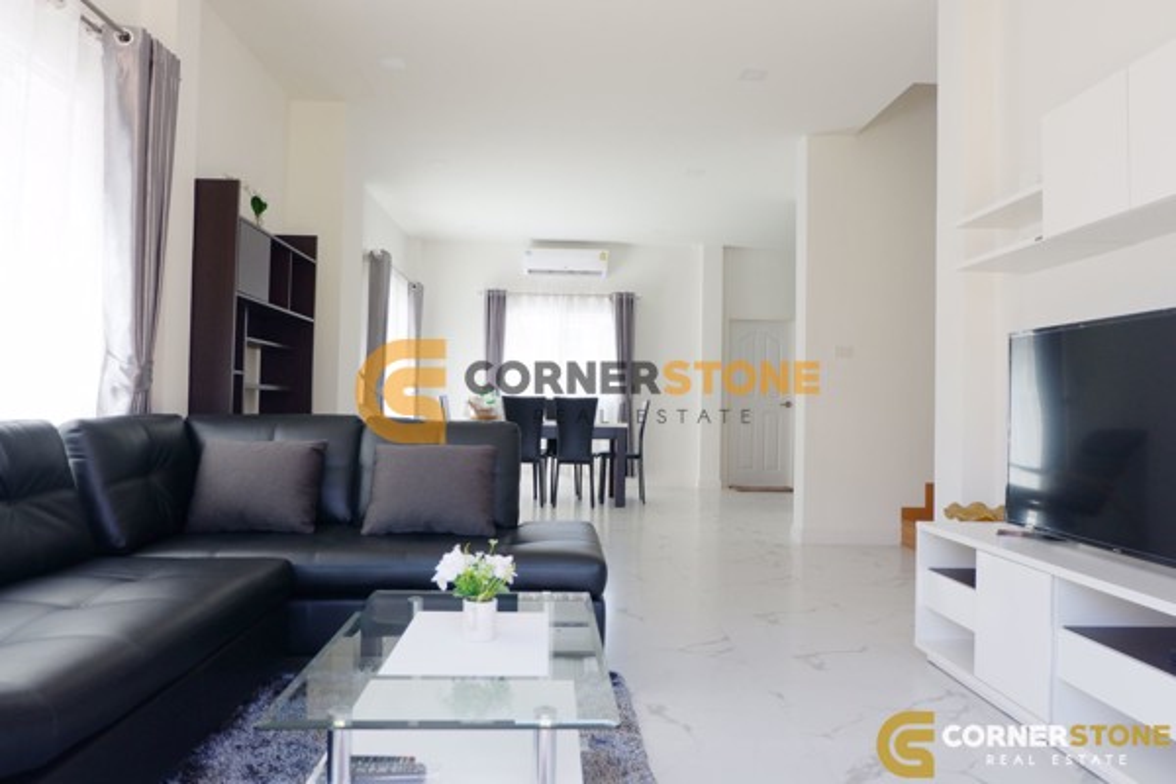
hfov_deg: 73.7
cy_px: 392
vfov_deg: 53.1
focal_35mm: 24
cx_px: 588
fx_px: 784
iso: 200
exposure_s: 1/150
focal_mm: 16
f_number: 3.5
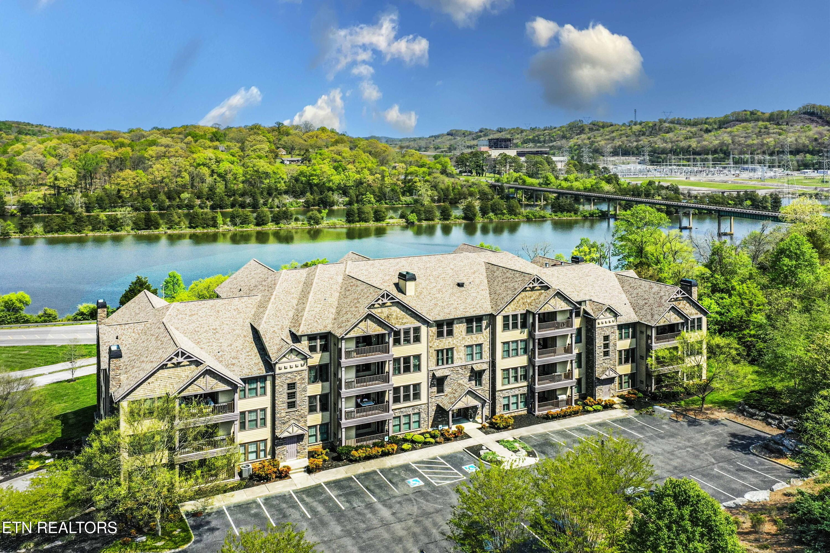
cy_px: 276
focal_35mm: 28
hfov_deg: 65.5
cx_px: 415
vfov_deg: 46.4
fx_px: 646
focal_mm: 10.26
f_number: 7.1
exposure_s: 1/1250
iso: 400
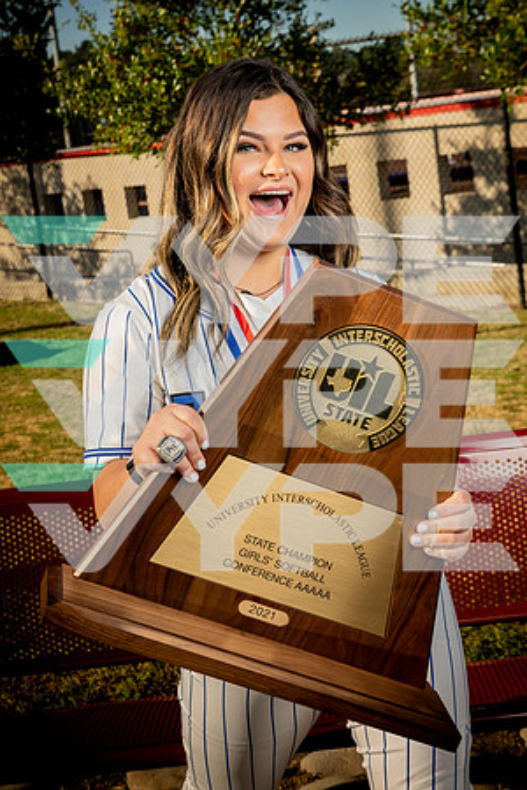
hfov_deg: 20.9
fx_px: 1427
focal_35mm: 65
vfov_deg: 31.0
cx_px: 264
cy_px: 395
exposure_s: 1/250
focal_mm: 65
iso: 125
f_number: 10
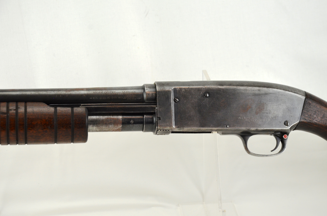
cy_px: 108
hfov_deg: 22.0
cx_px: 164
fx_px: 843
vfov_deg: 14.6
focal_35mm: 93
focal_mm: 62
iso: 800
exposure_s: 1/250
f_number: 5
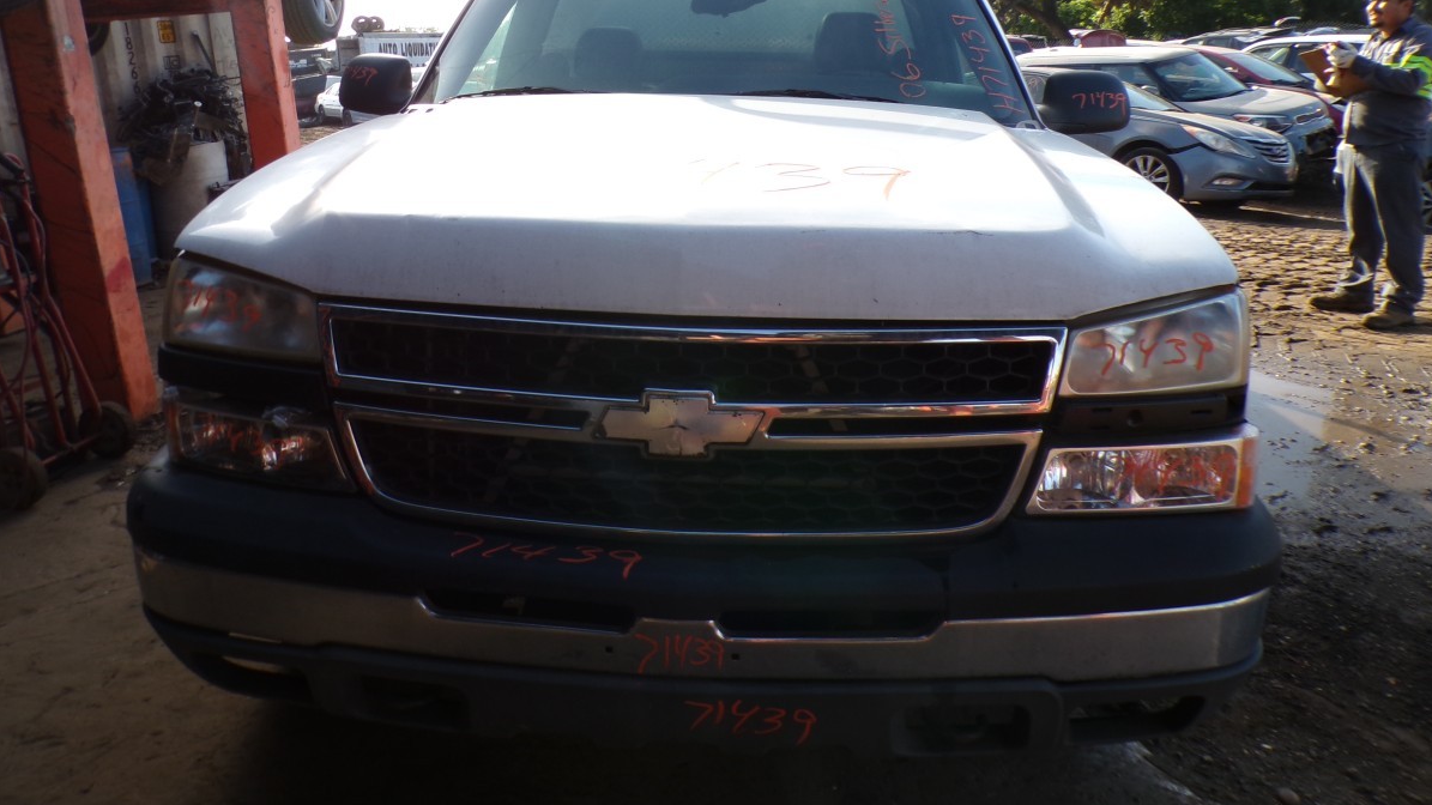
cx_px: 669
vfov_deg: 41.0
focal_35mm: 28
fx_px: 1063
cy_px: 278
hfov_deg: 67.8
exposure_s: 1/200
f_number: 4.4
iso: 100
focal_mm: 4.3
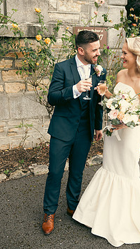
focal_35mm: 46
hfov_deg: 25.8
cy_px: 109
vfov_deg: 44.5
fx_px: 303
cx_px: 100
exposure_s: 1/200
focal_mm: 34
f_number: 3.5
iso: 100
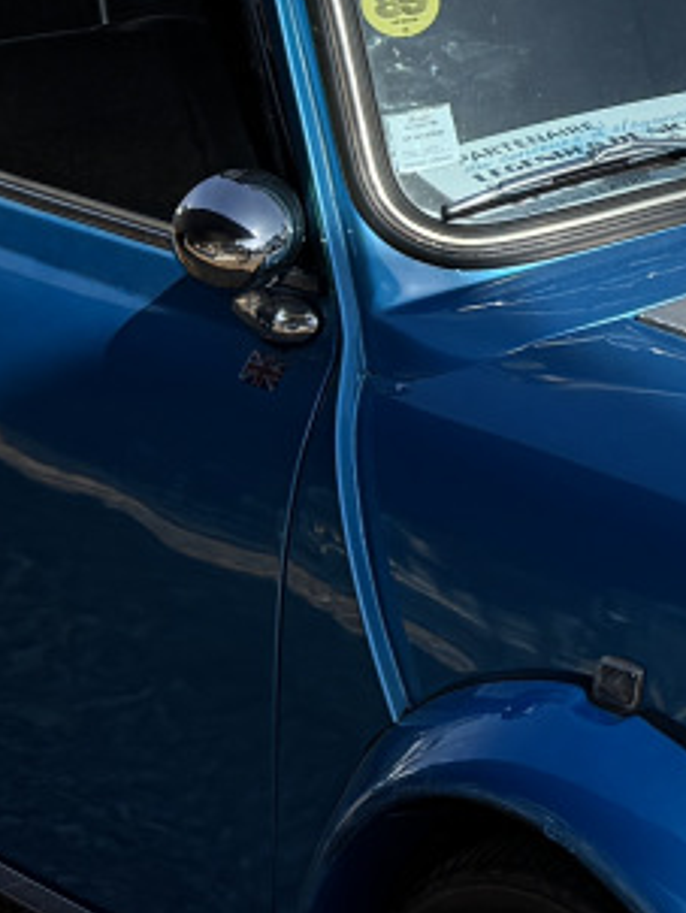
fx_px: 3351
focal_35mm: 127
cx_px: 1445
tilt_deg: -3.7
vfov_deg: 14.7
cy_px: -363
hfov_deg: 10.6
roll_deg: +1.6
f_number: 1.78
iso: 80
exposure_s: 1/4608
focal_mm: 6.76
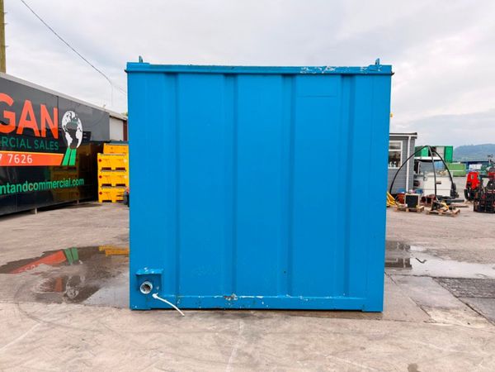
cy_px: 186
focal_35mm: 24
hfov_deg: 71.6
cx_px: 248
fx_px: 343
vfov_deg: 56.8
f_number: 1.78
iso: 100
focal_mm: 6.76
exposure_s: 1/598
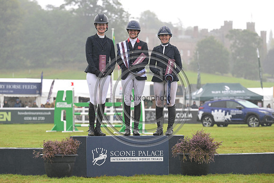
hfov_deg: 13.7
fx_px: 1142
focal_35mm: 150
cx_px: 137
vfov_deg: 9.2
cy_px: 92
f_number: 5
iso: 1800
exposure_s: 1/1000
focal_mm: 150
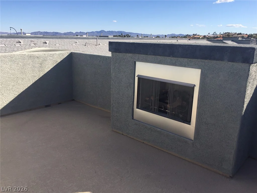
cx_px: 128
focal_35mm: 29
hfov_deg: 61.7
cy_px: 96
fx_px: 215
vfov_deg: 48.2
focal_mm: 4.15
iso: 32
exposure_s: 1/2083
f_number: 2.2
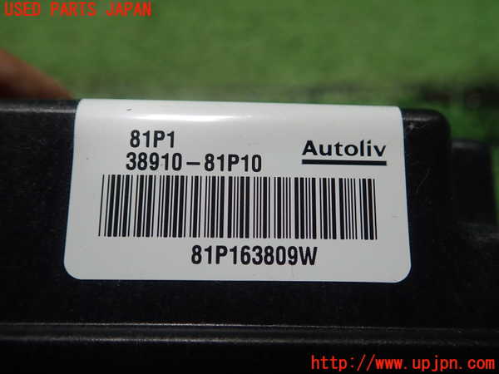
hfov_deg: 60.0
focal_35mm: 30
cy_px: 187
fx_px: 432
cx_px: 250
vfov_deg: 46.8
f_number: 2.3
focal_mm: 5.5
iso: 160
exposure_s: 1/125
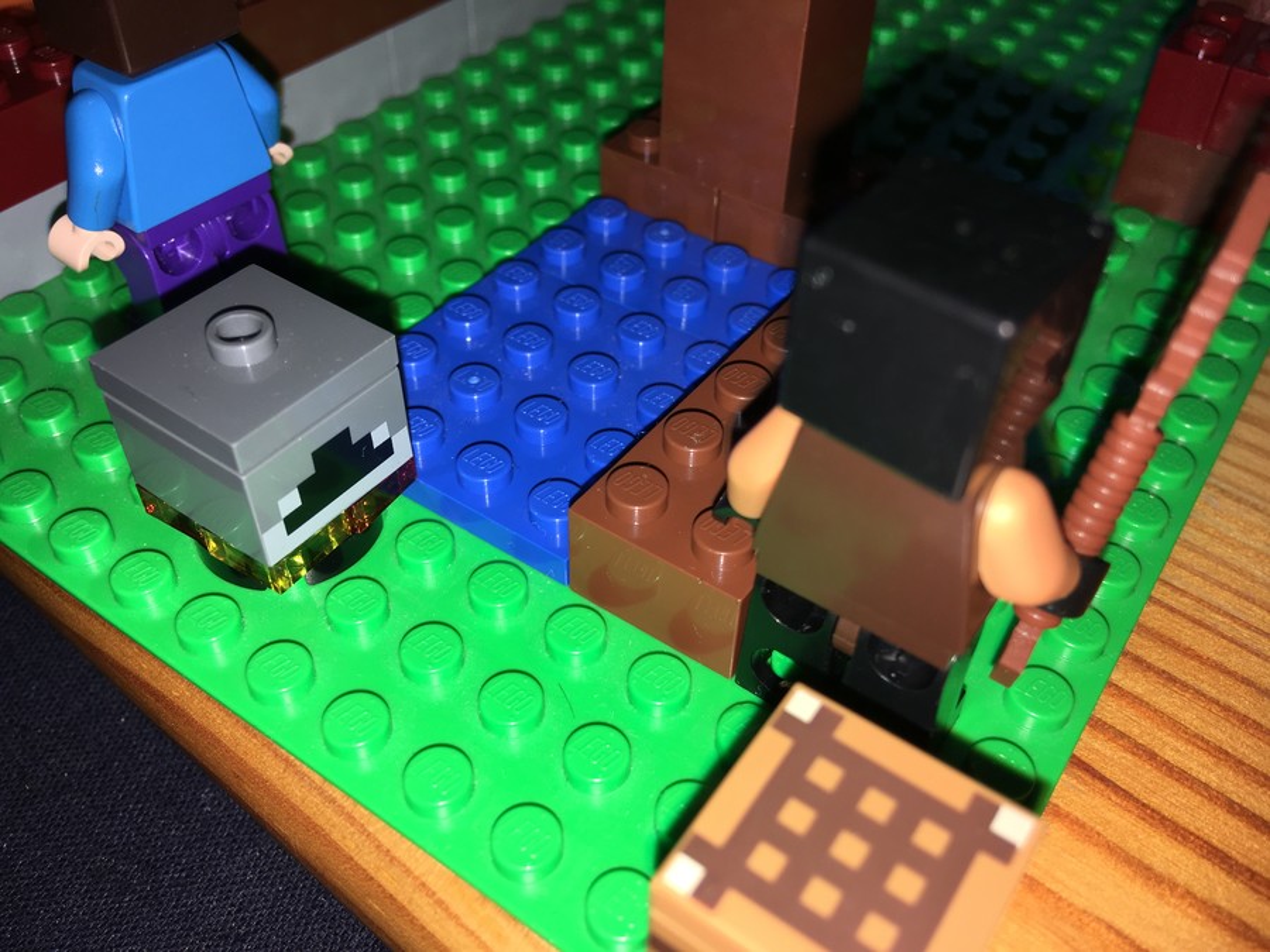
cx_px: 635
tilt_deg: -45.0
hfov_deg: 61.7
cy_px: 476
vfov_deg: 48.2
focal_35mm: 29
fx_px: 1064
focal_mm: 4.15
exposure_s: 1/203
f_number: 2.2
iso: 25
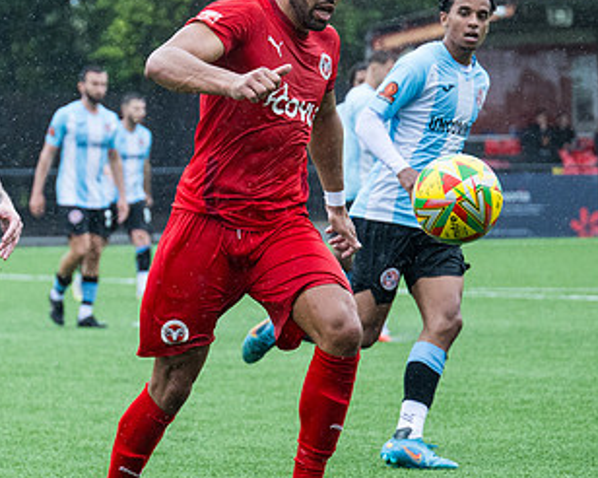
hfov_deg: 7.2
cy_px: 191
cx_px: -130
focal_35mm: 268
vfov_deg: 5.8
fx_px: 4740
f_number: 4
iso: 1000
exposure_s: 1/2000
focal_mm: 98
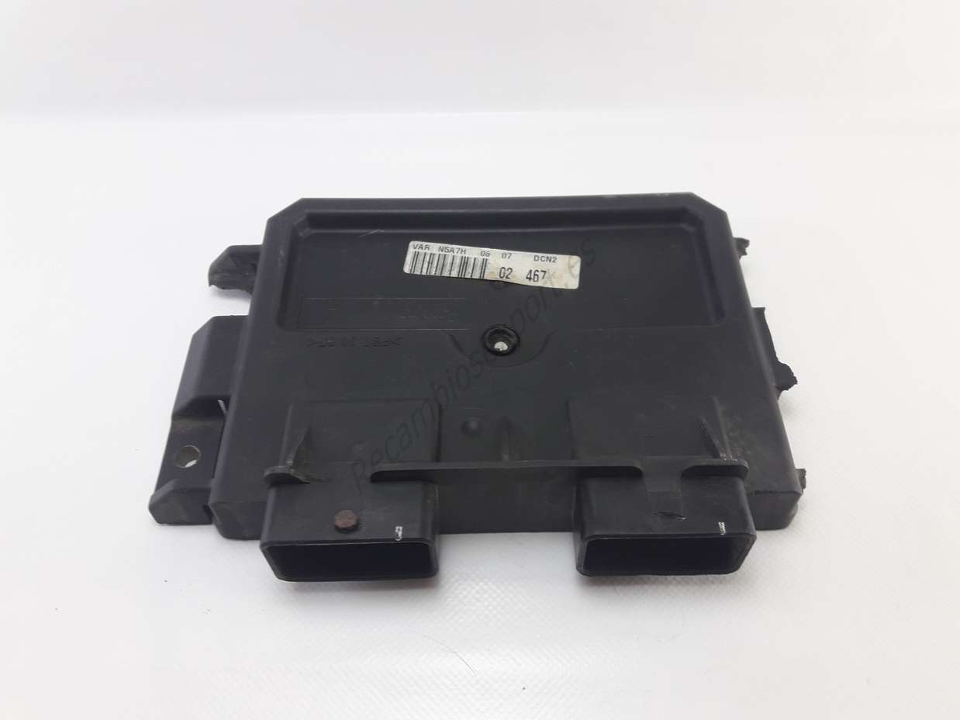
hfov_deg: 63.5
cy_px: 360
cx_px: 480
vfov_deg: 49.7
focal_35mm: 28
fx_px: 776
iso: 40
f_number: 1.9
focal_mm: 3.7
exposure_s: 1/33
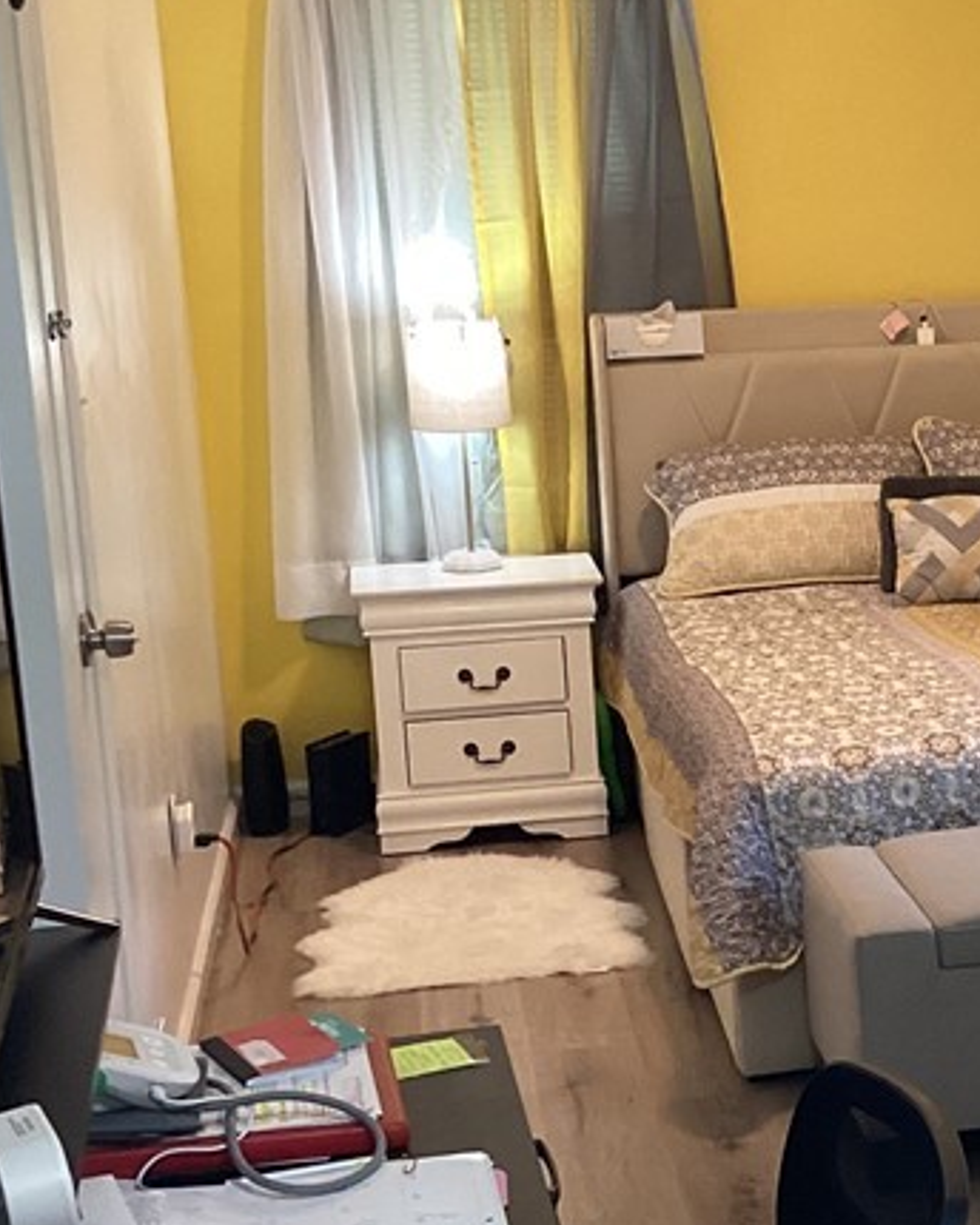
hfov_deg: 20.3
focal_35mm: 72
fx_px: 2610
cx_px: 1060
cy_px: 692
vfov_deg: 26.4
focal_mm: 3.3
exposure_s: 1/50
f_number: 2.4
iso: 200
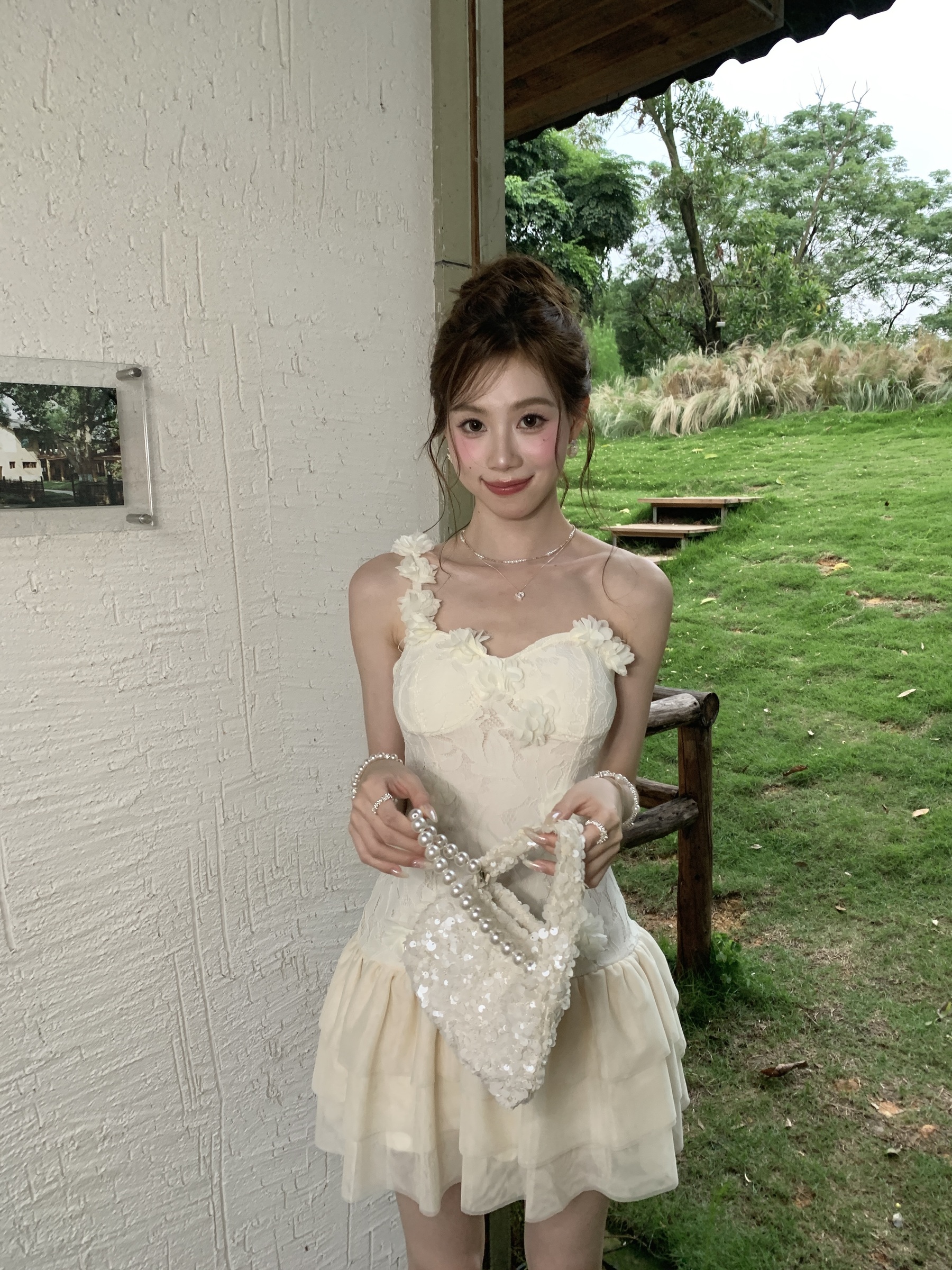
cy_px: 635
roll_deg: -0.6
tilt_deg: -7.7
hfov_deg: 53.1
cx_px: 476
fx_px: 953
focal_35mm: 26
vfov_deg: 67.3
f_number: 1.8
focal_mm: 4.25
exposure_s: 1/60
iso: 200
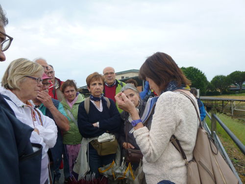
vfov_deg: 54.9
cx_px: 122
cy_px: 92
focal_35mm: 25
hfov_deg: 69.4
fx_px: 177
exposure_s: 1/320
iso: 100
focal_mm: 4.5
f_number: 3.1
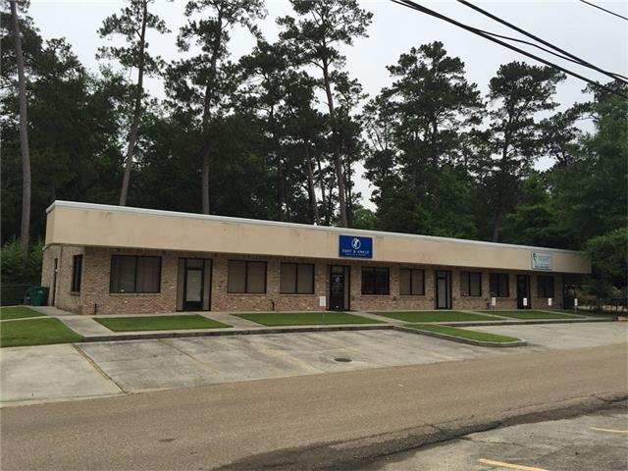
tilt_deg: +5.2
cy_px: 236
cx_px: 314
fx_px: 526
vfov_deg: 48.2
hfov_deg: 61.7
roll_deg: -2.4
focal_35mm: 29
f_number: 2.2
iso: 32
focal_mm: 4.15
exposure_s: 1/380
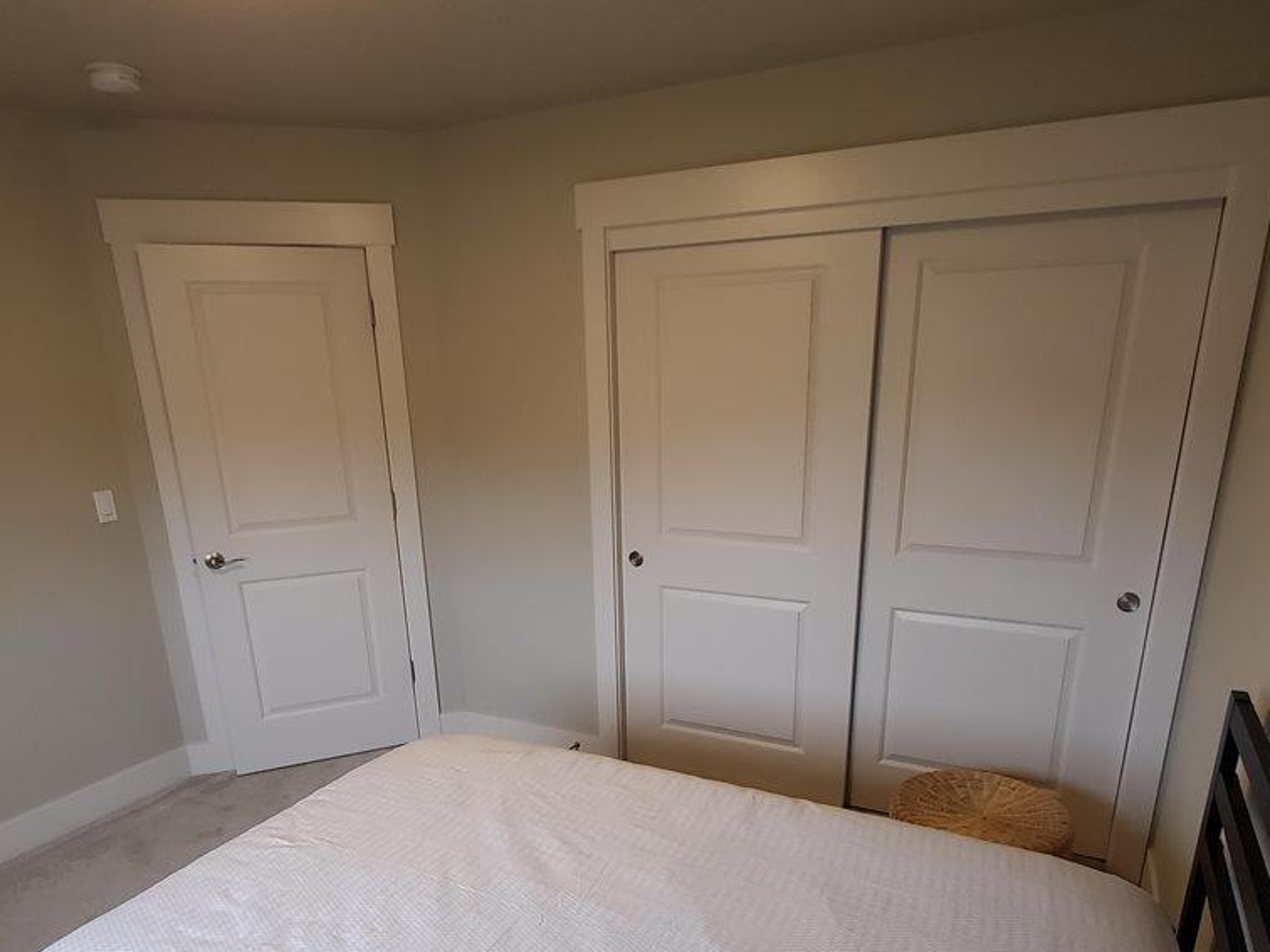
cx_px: 643
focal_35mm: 22
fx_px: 807
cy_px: 645
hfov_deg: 76.4
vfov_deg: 59.5
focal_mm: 1.8
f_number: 2.2
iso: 200
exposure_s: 1/60
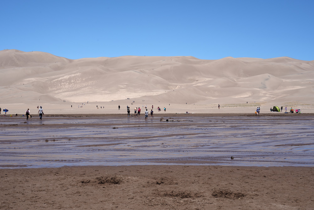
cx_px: 157
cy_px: 105
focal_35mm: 59
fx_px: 515
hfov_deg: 33.9
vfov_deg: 23.0
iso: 80
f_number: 13
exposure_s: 1/160
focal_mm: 59
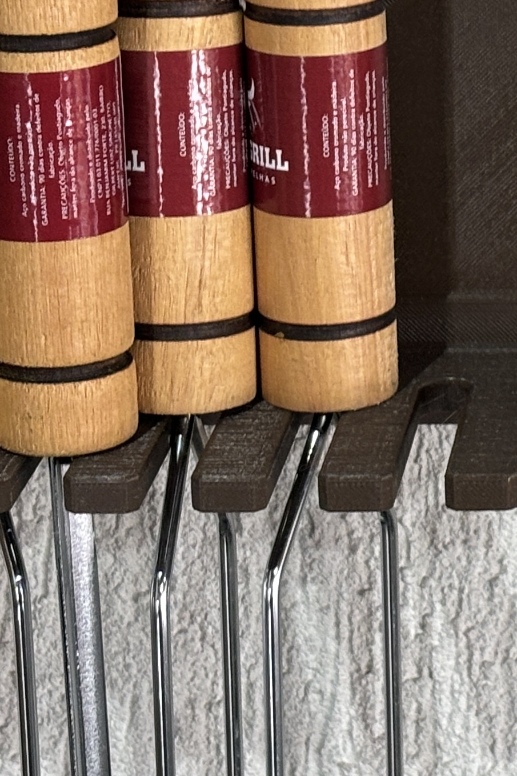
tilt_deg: -14.5
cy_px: 327
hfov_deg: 9.9
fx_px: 2930
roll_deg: +0.0
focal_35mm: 136
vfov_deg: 15.1
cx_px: 676
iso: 160
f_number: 1.6
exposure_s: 1/40
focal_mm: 5.96
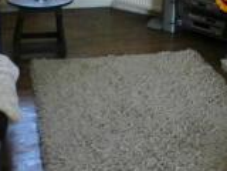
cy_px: -61
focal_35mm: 84
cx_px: 221
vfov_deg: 16.5
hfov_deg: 22.5
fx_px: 551
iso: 160
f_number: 3.4
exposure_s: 1/50
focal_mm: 4
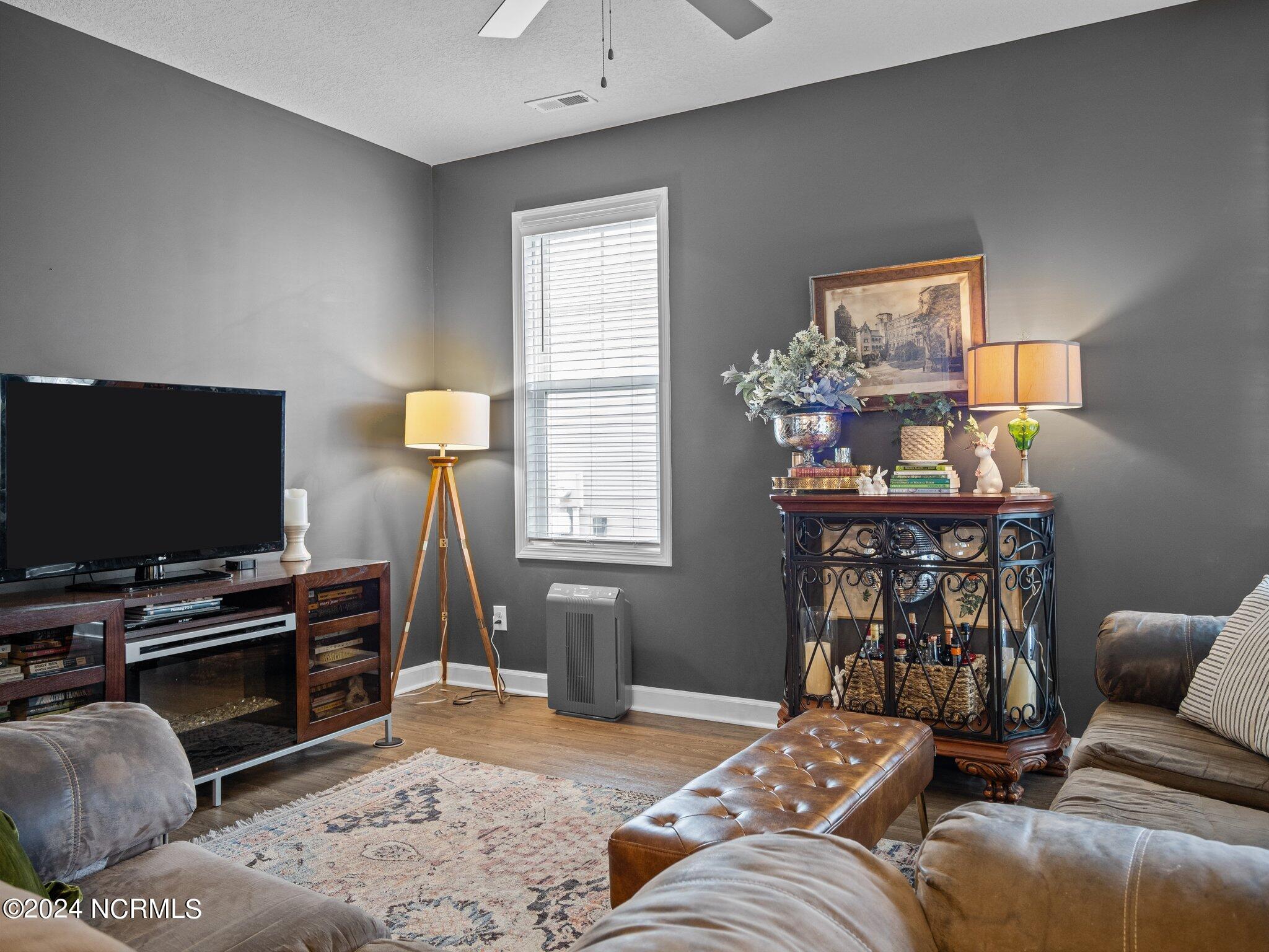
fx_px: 953
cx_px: 634
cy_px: 476
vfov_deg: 53.1
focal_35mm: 26
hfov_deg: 67.3
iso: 200
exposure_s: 1/3
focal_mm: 13
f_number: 4
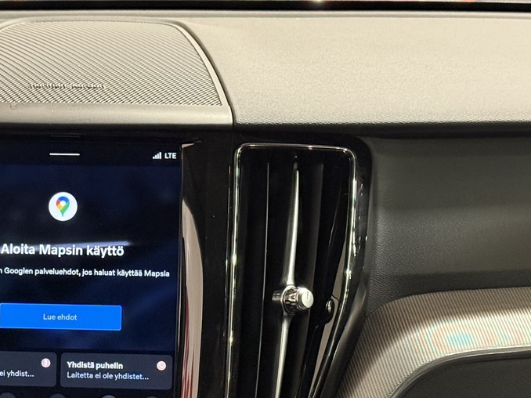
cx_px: 74
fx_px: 1564
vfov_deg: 14.3
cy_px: 404
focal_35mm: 102
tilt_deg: -19.7
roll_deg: +0.4
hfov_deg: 19.0
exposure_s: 1/33
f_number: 1.78
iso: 500
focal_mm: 6.76
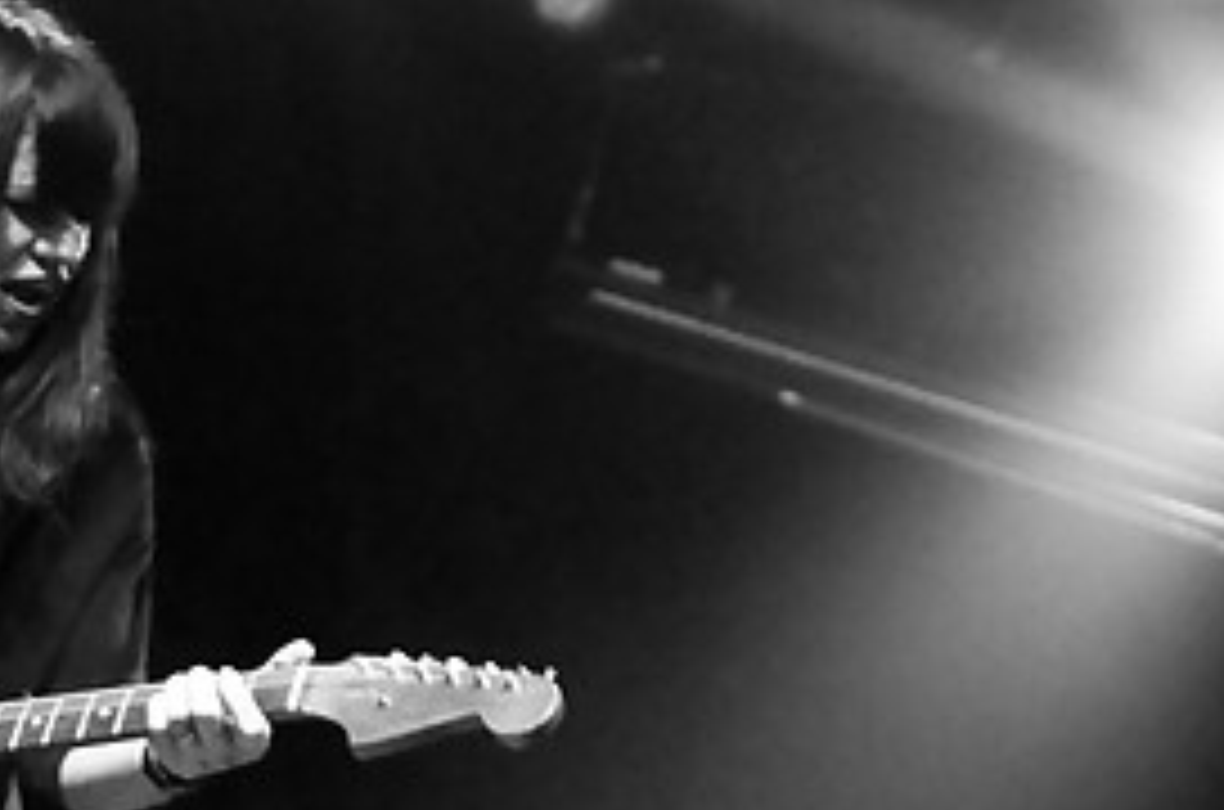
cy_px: 538
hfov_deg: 21.2
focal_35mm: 96
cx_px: 464
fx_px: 3256
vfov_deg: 14.2
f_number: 1.8
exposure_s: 1/100
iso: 1000
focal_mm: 30
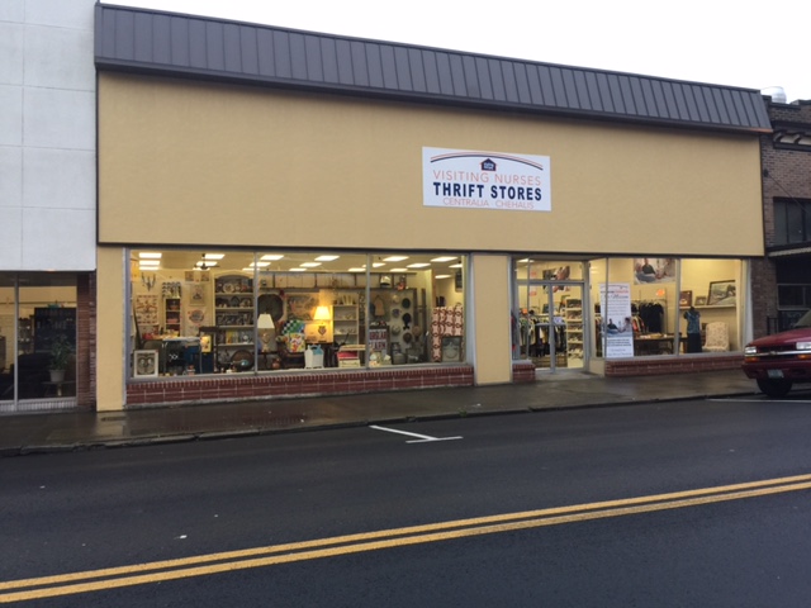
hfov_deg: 61.7
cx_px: 406
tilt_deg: +1.0
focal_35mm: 29
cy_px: 304
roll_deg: +1.6
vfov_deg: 48.2
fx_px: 679
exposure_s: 1/15
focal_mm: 4.15
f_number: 2.2
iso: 32
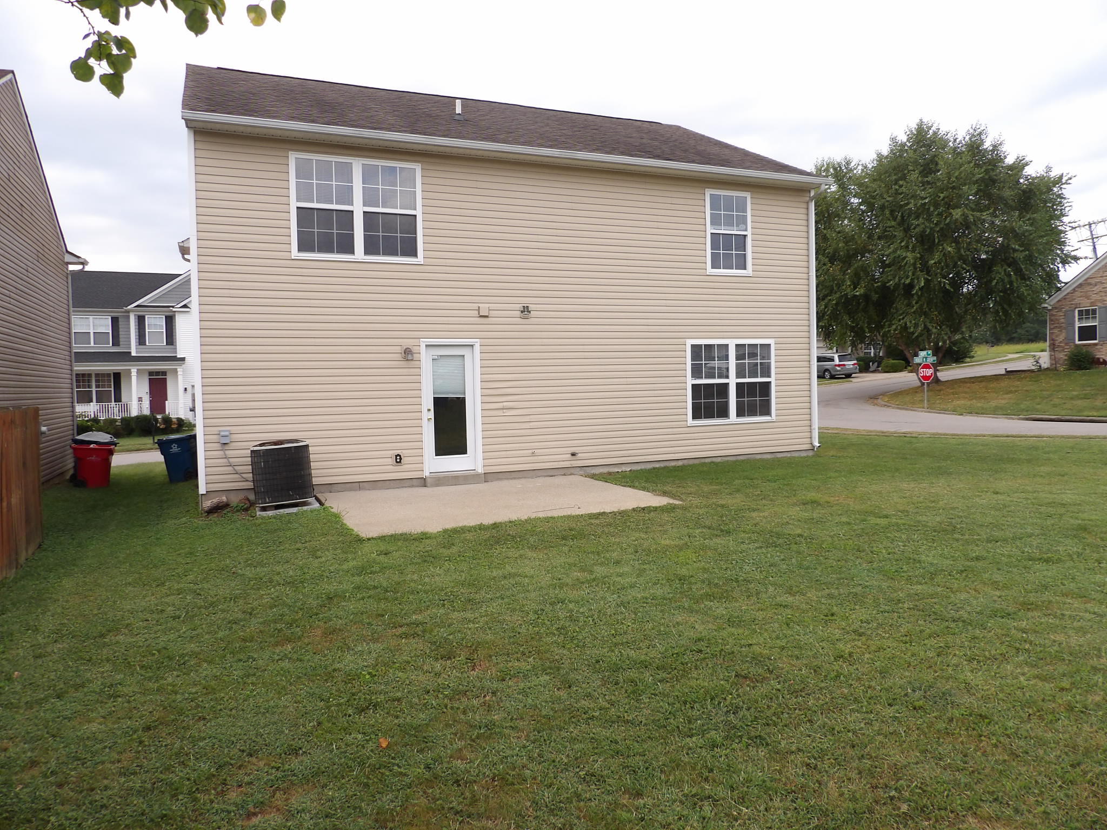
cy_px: 415
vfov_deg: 56.8
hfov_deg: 71.6
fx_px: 768
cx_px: 554
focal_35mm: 24
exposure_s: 1/261
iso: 100
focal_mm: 4.3
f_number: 3.2
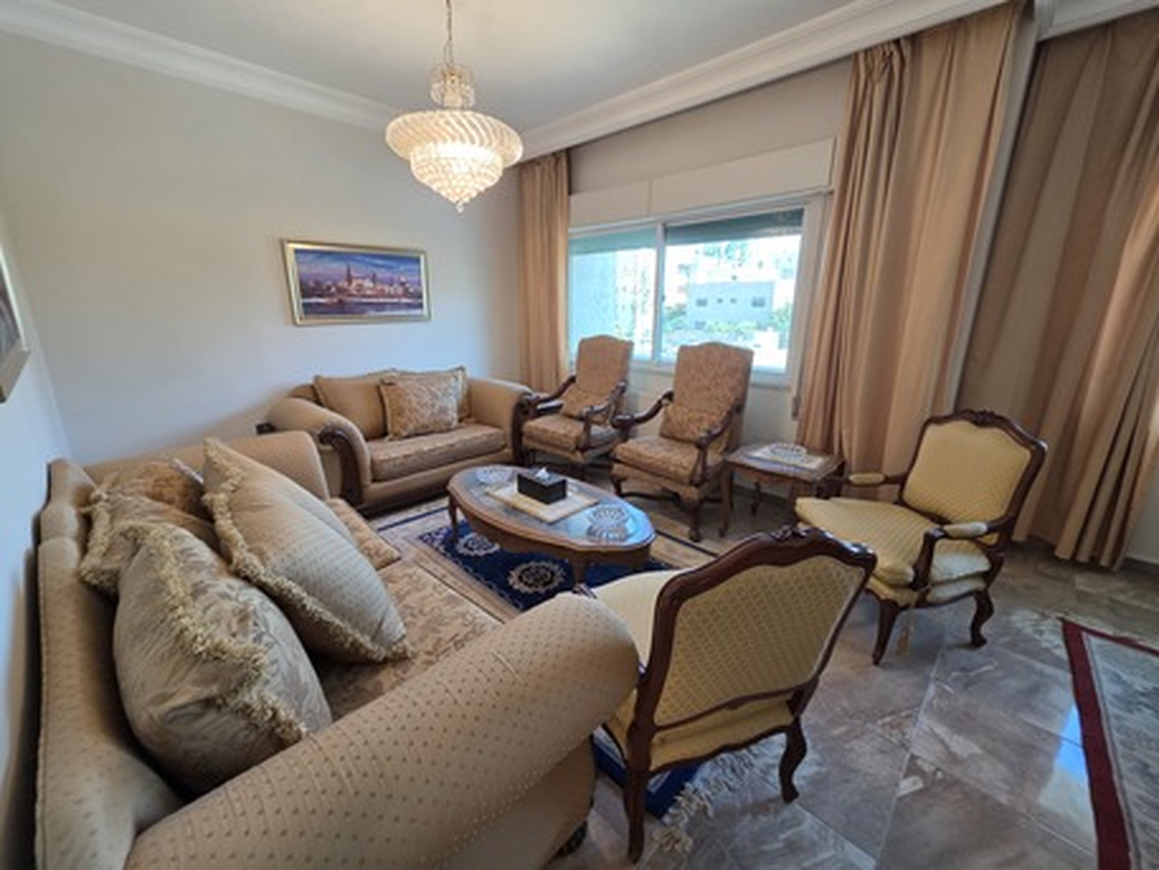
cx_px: 580
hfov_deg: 106.2
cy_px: 435
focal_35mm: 13
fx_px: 435
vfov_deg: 89.9
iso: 200
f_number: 1.9
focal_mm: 2.2
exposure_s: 1/100
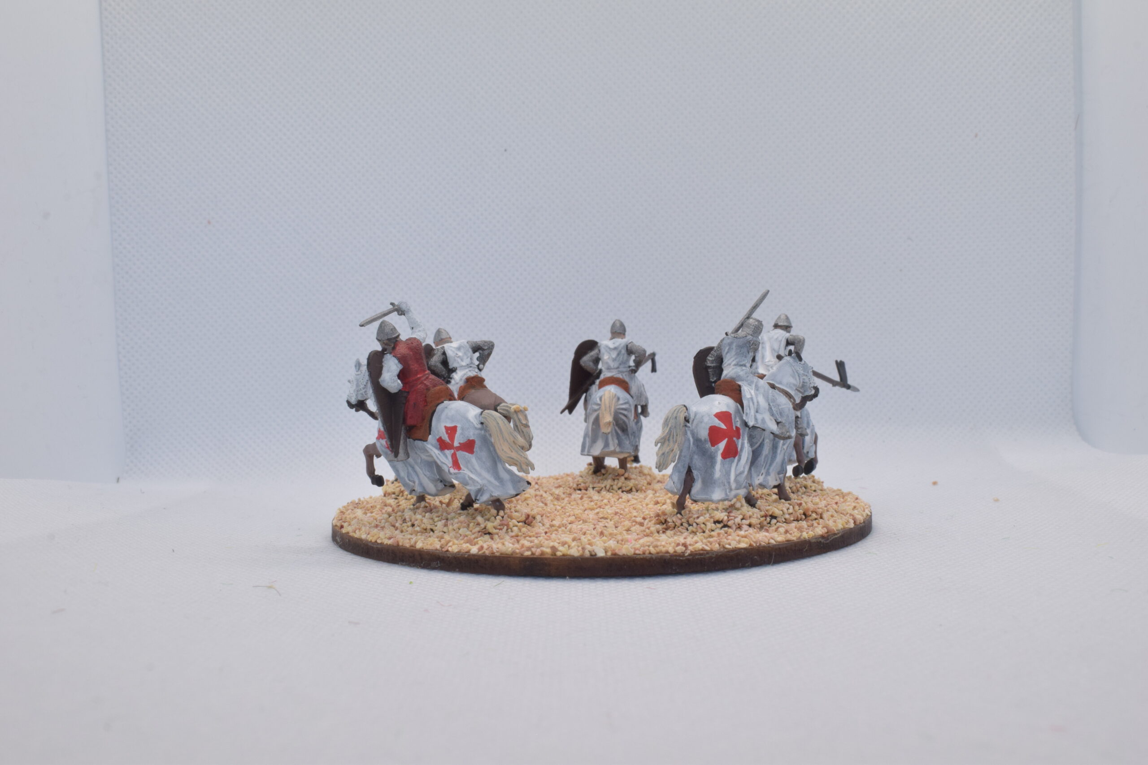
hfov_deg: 46.4
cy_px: 382
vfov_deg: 31.9
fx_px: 1339
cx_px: 574
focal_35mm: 42
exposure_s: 1/60
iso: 800
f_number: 20
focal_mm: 28
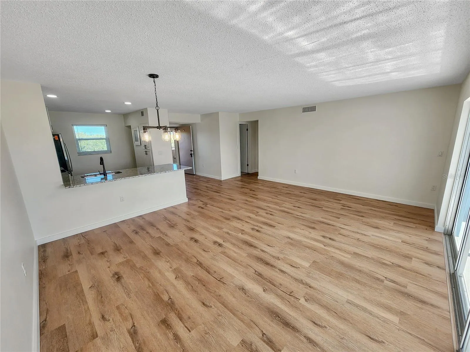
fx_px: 177
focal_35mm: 13
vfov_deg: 89.9
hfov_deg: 106.2
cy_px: 176
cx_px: 235
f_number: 2.2
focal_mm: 2.2
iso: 50
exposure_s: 1/183
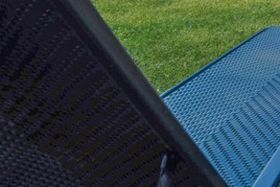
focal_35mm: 52
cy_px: -140
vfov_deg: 19.9
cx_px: 464
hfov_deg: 24.5
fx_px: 405
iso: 100
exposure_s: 1/350
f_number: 8
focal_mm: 14
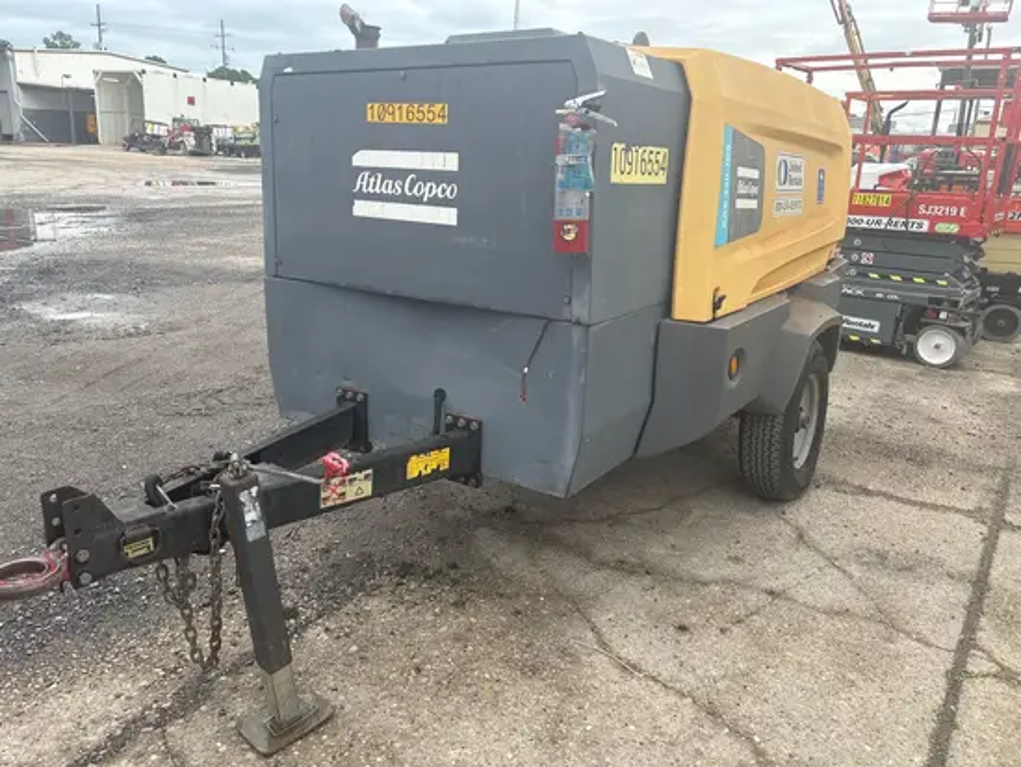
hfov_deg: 67.3
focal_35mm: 26
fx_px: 767
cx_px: 510
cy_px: 384
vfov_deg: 53.1
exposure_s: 1/284
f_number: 1.6
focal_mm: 5.96
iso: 50
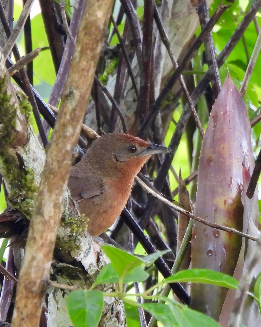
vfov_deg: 1.5
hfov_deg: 1.2
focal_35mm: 1308
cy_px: 168
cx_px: 100
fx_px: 12633
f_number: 5.6
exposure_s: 1/100
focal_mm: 143
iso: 400
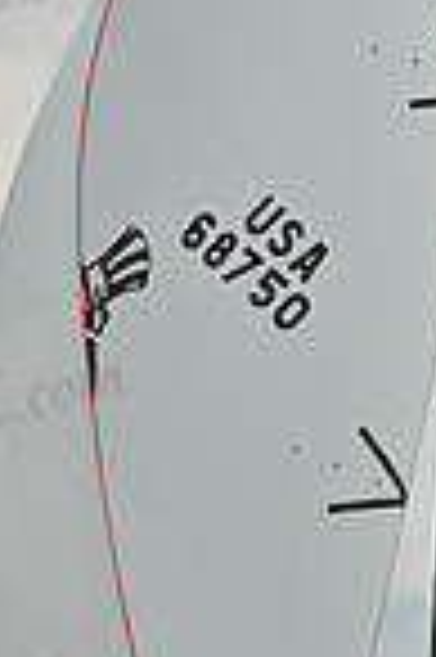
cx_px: 357
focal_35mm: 278
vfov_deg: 7.4
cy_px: 616
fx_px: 5062
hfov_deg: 4.9
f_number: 14
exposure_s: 1/800
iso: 320
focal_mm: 70
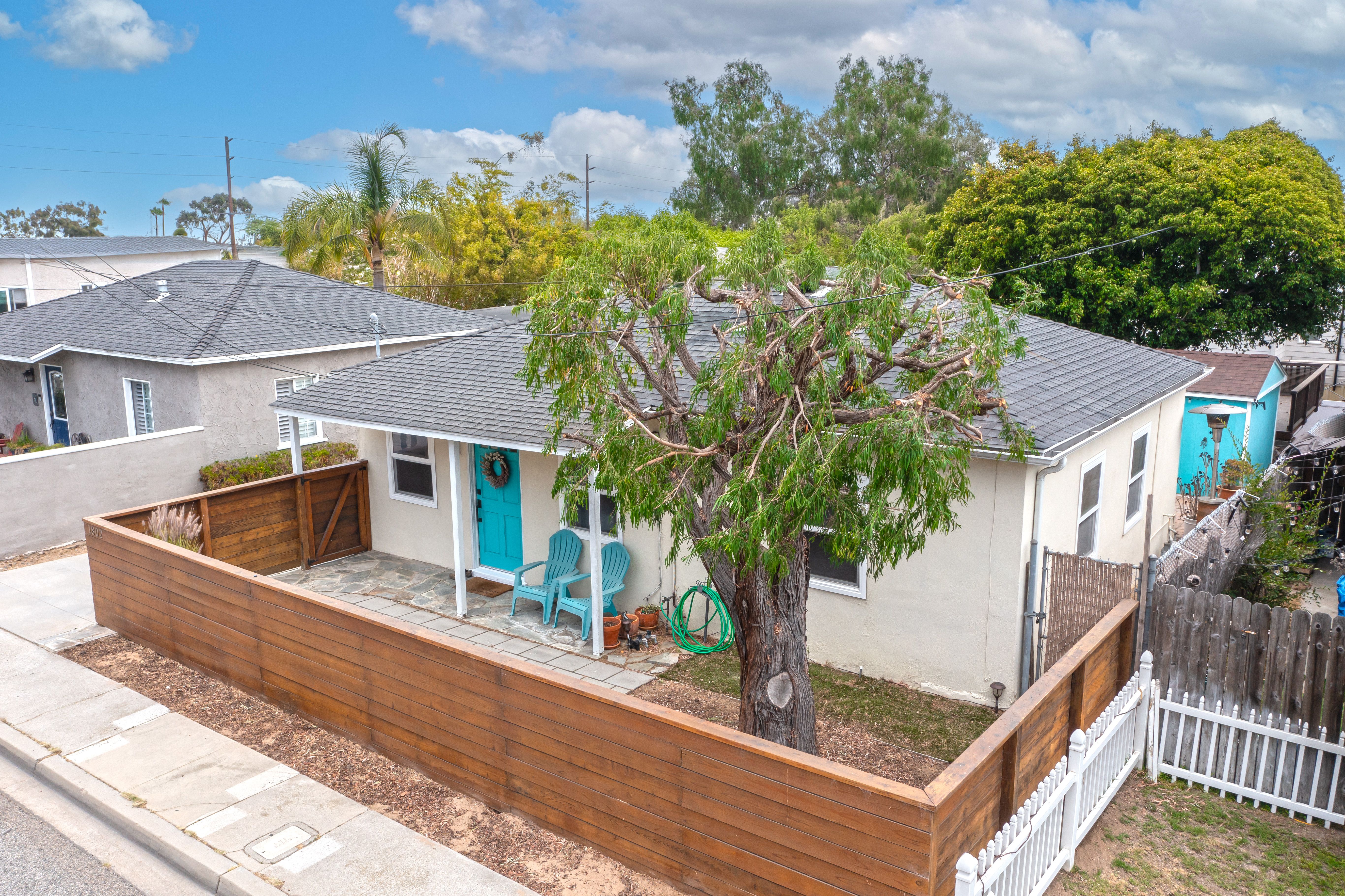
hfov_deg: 65.5
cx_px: 672
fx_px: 1046
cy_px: 448
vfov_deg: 46.4
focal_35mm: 28
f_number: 5
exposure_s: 1/400
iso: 100
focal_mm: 10.26
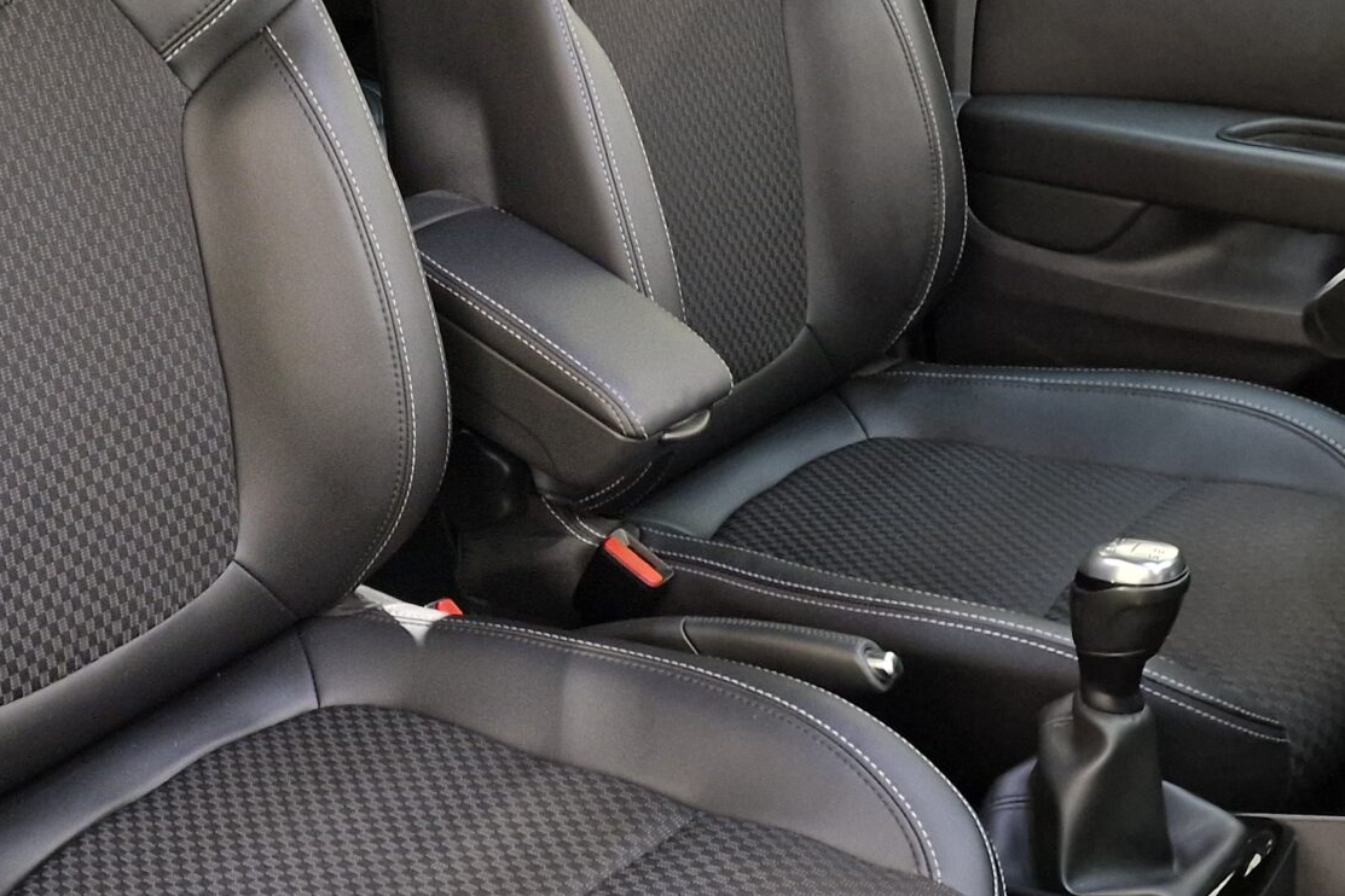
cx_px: 237
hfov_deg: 34.9
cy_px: 368
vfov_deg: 24.6
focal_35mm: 55
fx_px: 2055
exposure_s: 1/25
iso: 500
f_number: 1.8
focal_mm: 6.4
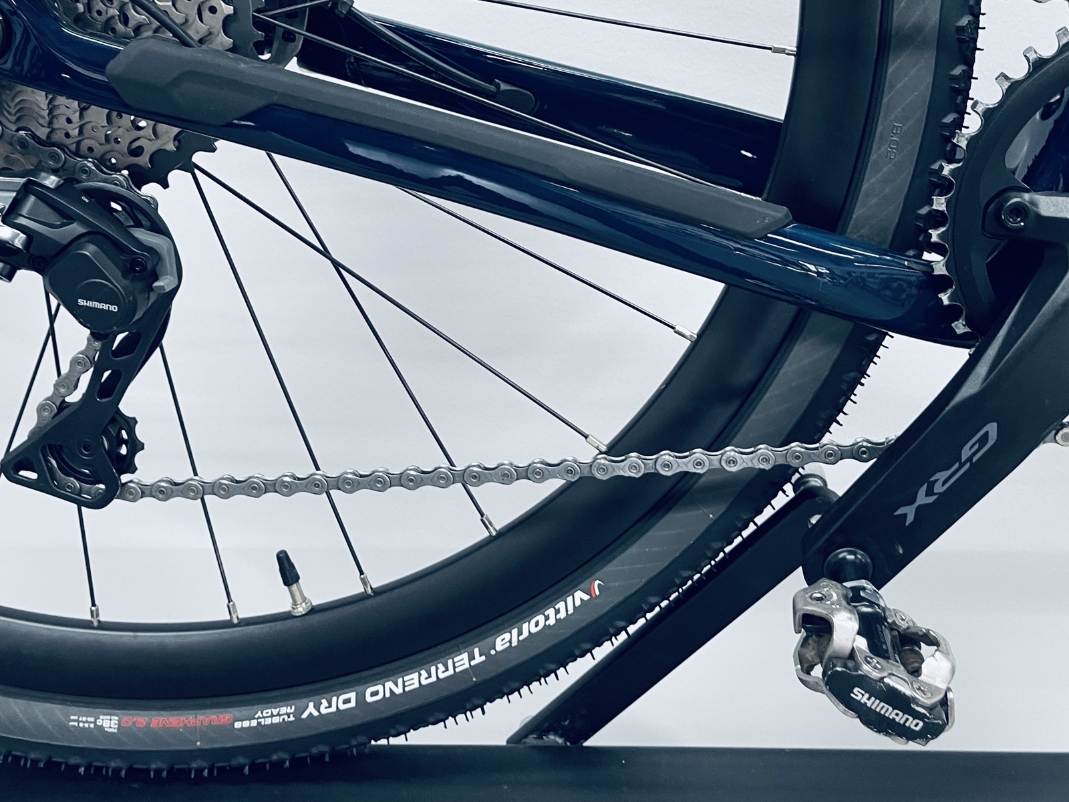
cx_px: 577
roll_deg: +0.0
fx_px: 1235
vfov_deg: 35.0
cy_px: 177
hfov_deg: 46.8
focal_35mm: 40
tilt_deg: -25.3
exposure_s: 1/50
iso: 80
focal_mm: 5.1
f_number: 1.6
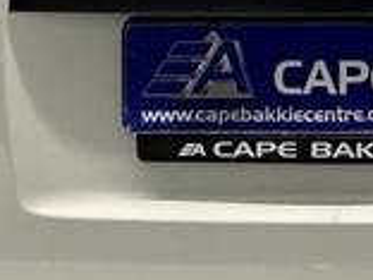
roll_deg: -0.3
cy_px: -302
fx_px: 991
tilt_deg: -7.9
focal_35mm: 92
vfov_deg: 13.5
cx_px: 342
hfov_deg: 20.8
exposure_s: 1/50
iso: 400
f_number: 2.2
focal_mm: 2.22
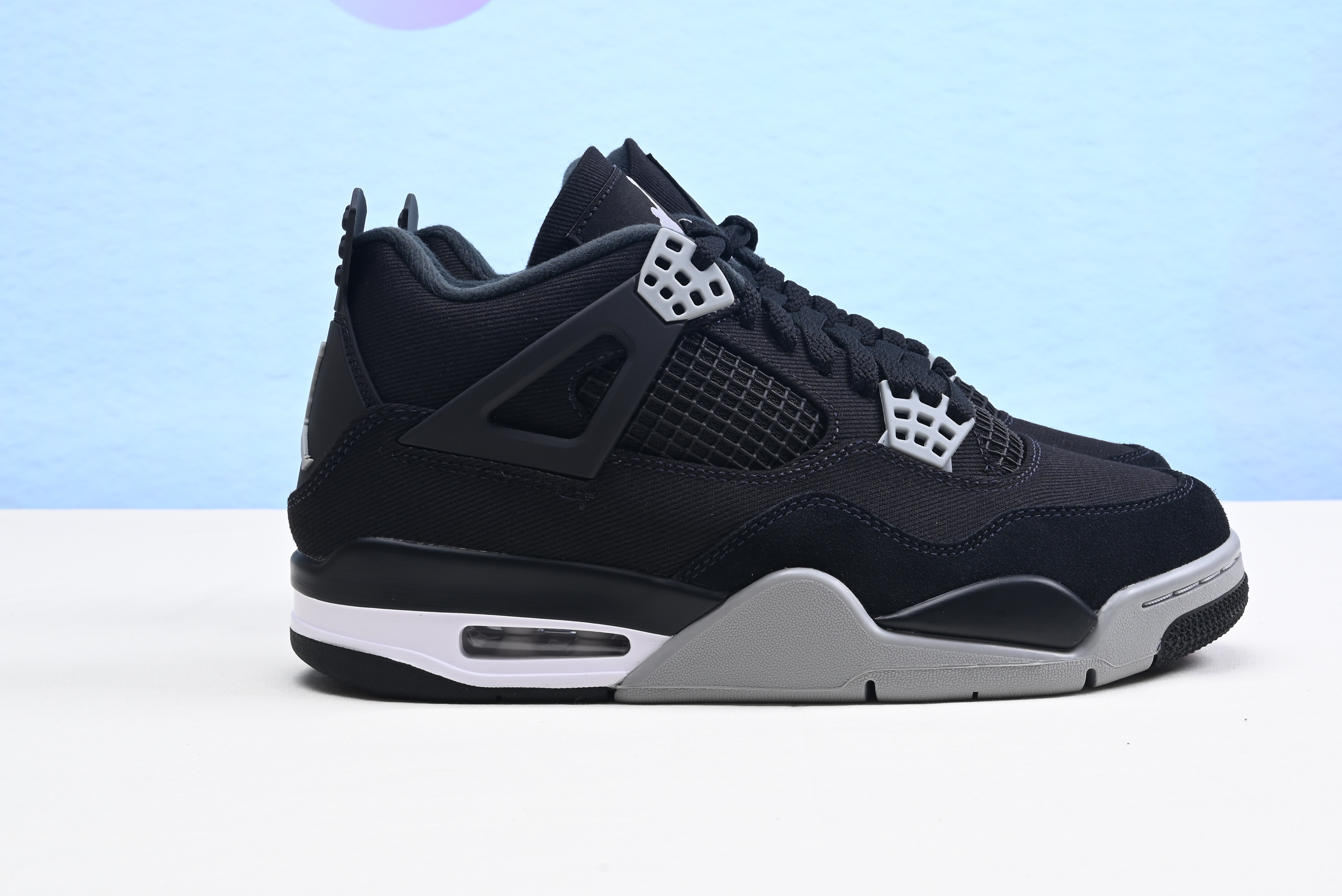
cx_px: 738
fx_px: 2163
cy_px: 250
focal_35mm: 58
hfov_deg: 34.4
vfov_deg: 23.2
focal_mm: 37
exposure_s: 1/2
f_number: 16
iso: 100
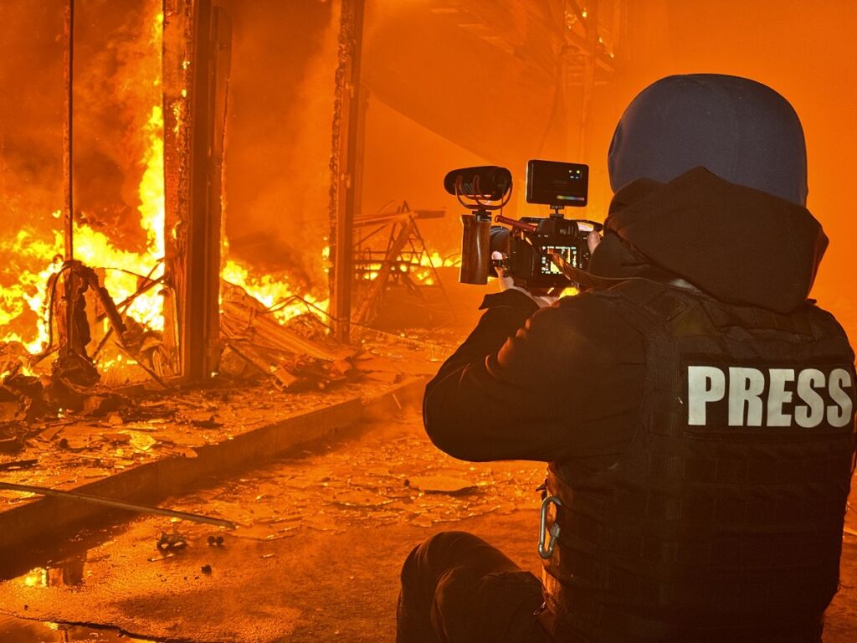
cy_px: 322
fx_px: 1188
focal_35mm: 48
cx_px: 428
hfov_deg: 39.7
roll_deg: -2.1
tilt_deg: -5.0
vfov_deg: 30.3
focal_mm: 6.76
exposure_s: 1/60
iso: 100
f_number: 1.78
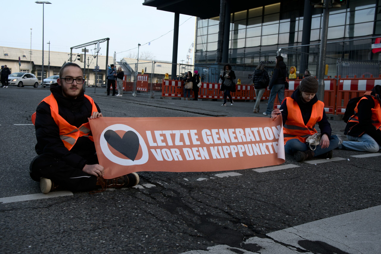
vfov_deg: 37.9
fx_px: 370
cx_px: 190
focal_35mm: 35
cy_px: 127
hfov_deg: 54.4
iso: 200
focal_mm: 23
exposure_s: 1/105
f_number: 5
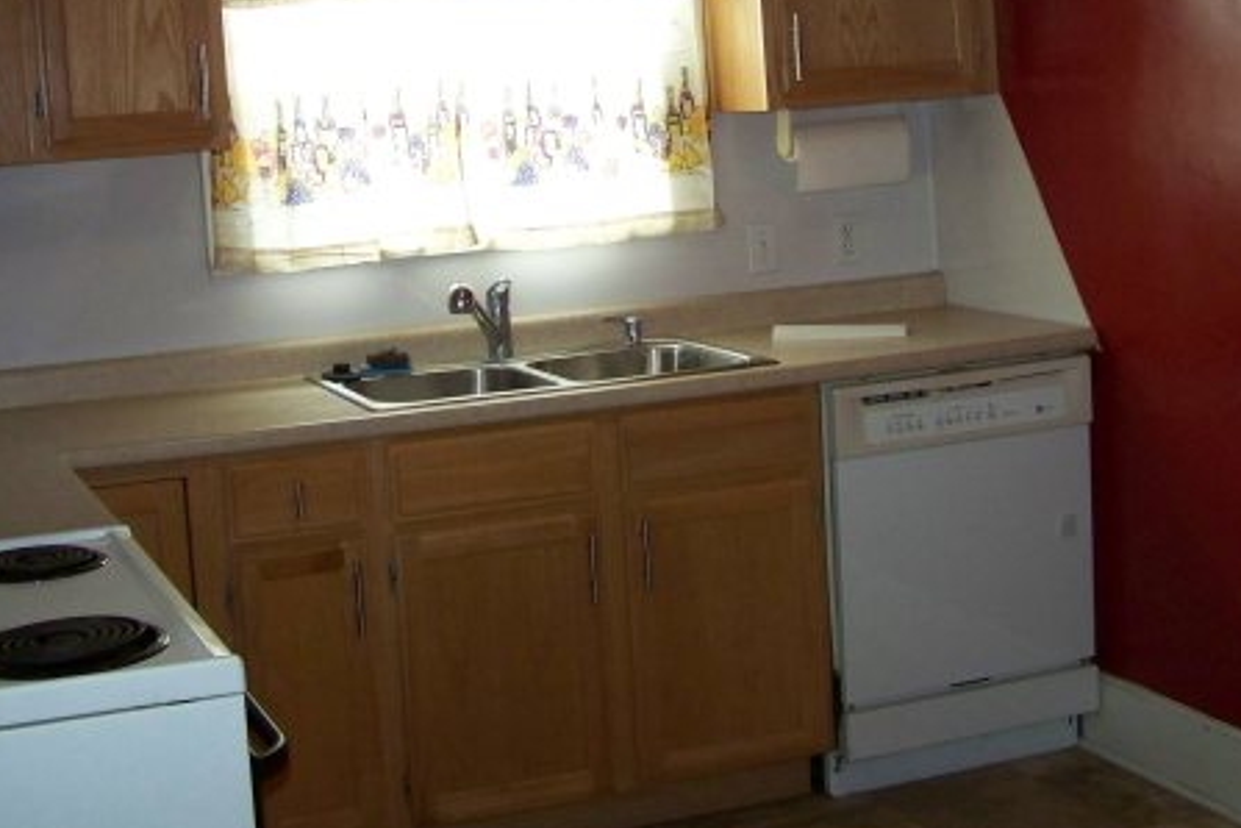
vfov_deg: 22.7
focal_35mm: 59
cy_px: 186
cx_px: 582
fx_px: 2034
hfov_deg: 33.9
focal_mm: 6.3
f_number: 2.8
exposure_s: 1/60
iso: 200
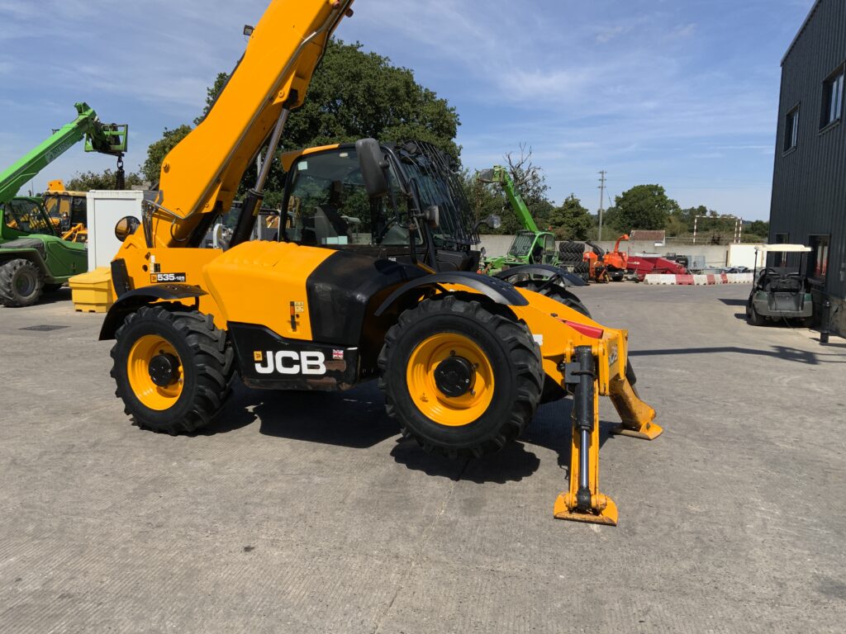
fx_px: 709
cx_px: 423
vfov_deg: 48.2
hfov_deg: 61.7
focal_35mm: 29
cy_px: 317
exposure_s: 1/2427
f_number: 1.8
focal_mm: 3
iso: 16
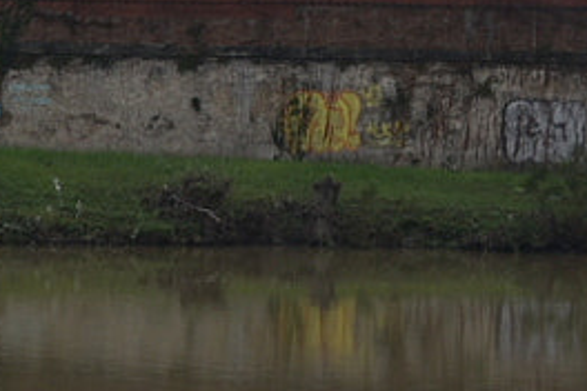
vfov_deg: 4.5
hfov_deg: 6.3
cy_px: 17
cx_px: -1136
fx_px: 4940
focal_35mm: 303
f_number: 8
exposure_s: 1/100
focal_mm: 50
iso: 100
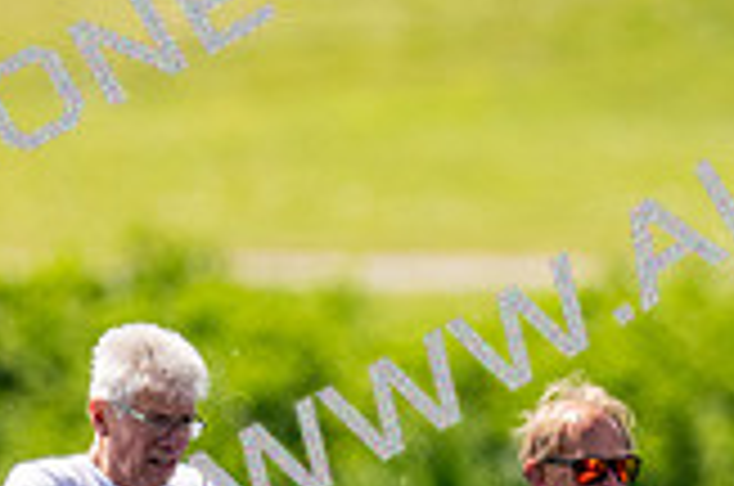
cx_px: 743
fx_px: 65279
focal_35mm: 3208
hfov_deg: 0.6
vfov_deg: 0.4
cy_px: 540
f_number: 4
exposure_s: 1/2500
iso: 250
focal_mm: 600
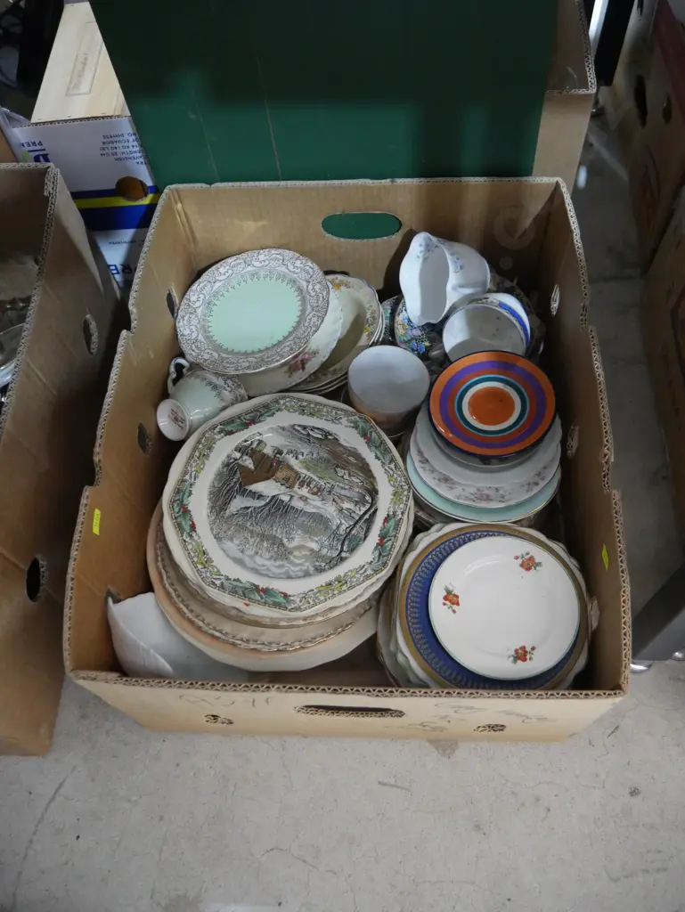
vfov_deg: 63.4
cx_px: 342
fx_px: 738
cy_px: 456
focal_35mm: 28
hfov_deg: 49.8
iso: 2500
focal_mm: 14
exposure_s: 1/60
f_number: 3.5
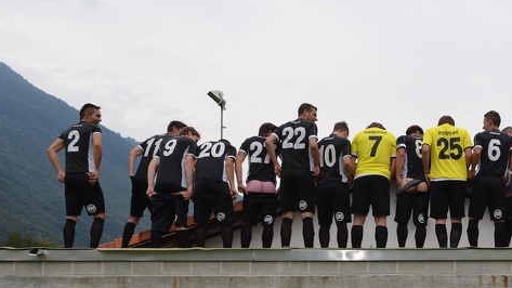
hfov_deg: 32.7
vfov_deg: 18.6
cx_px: 383
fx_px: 855
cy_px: 282
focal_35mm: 63
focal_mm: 24
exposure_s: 1/200
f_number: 8
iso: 100
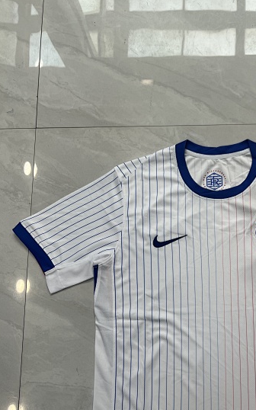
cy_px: 289
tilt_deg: -81.1
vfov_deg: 47.1
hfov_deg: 30.1
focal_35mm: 41
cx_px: 223
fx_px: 458
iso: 40
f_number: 1.5
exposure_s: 1/163
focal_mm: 5.7
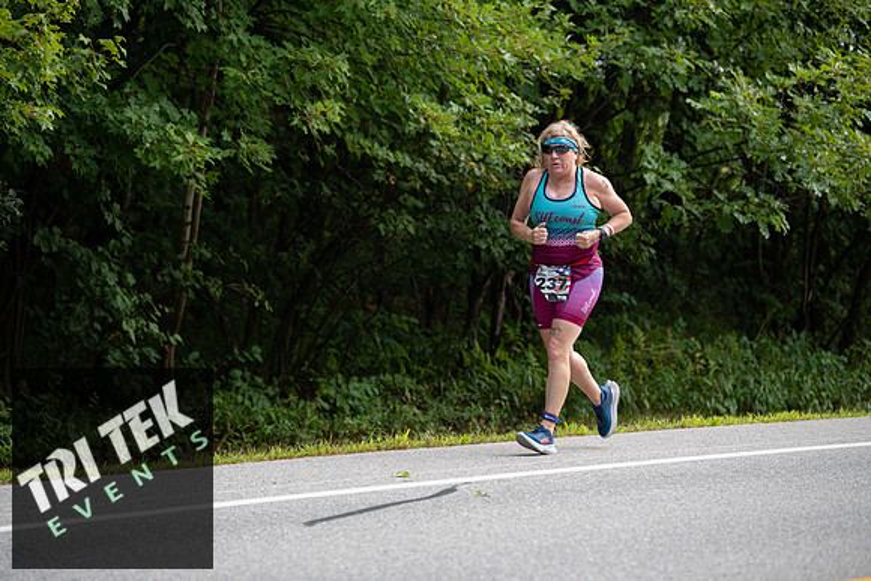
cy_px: 290
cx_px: 436
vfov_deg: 8.6
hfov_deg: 12.8
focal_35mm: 160
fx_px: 3872
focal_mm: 160
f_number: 3.5
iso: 250
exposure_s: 1/400
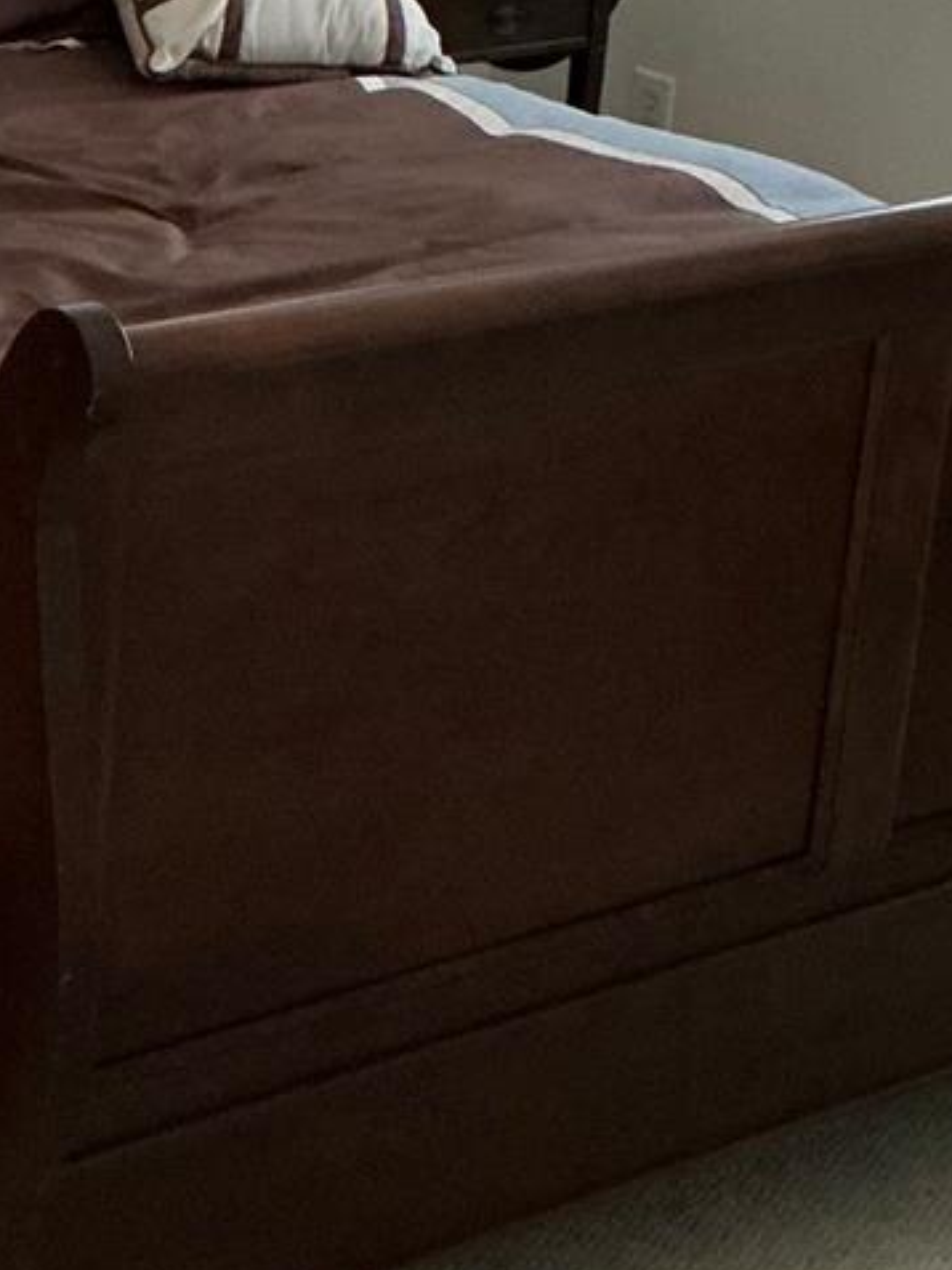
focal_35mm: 90
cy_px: 244
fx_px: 3303
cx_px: 16
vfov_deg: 21.5
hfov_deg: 16.1
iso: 320
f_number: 1.8
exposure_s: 1/30
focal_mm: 3
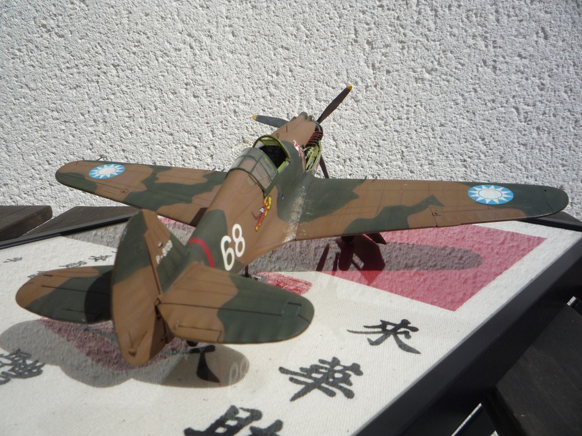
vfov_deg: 46.8
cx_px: 291
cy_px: 218
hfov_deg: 60.0
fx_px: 504
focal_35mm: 30
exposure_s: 1/800
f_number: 5.6
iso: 100
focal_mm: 5.2
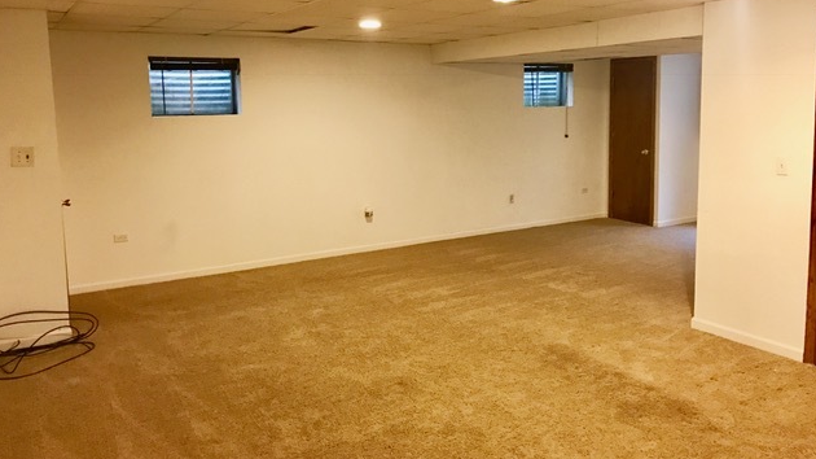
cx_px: 408
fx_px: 671
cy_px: 178
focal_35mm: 31
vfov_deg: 37.6
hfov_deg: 62.6
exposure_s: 1/11
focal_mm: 3.99
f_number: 1.8
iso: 100
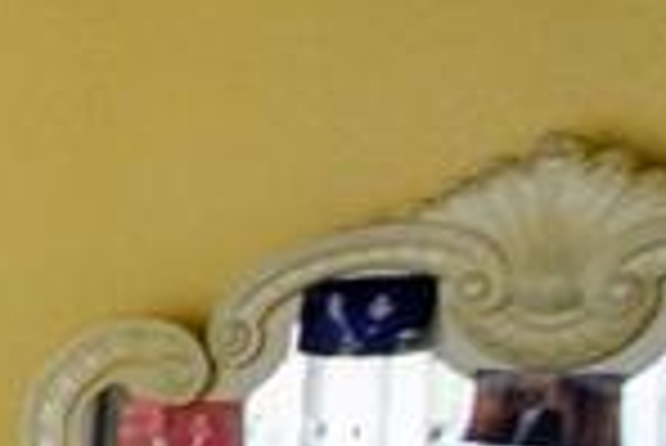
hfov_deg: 14.5
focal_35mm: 106
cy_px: 432
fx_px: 1958
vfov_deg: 12.8
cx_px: -819
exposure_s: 1/30
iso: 360
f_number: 3.8
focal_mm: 13
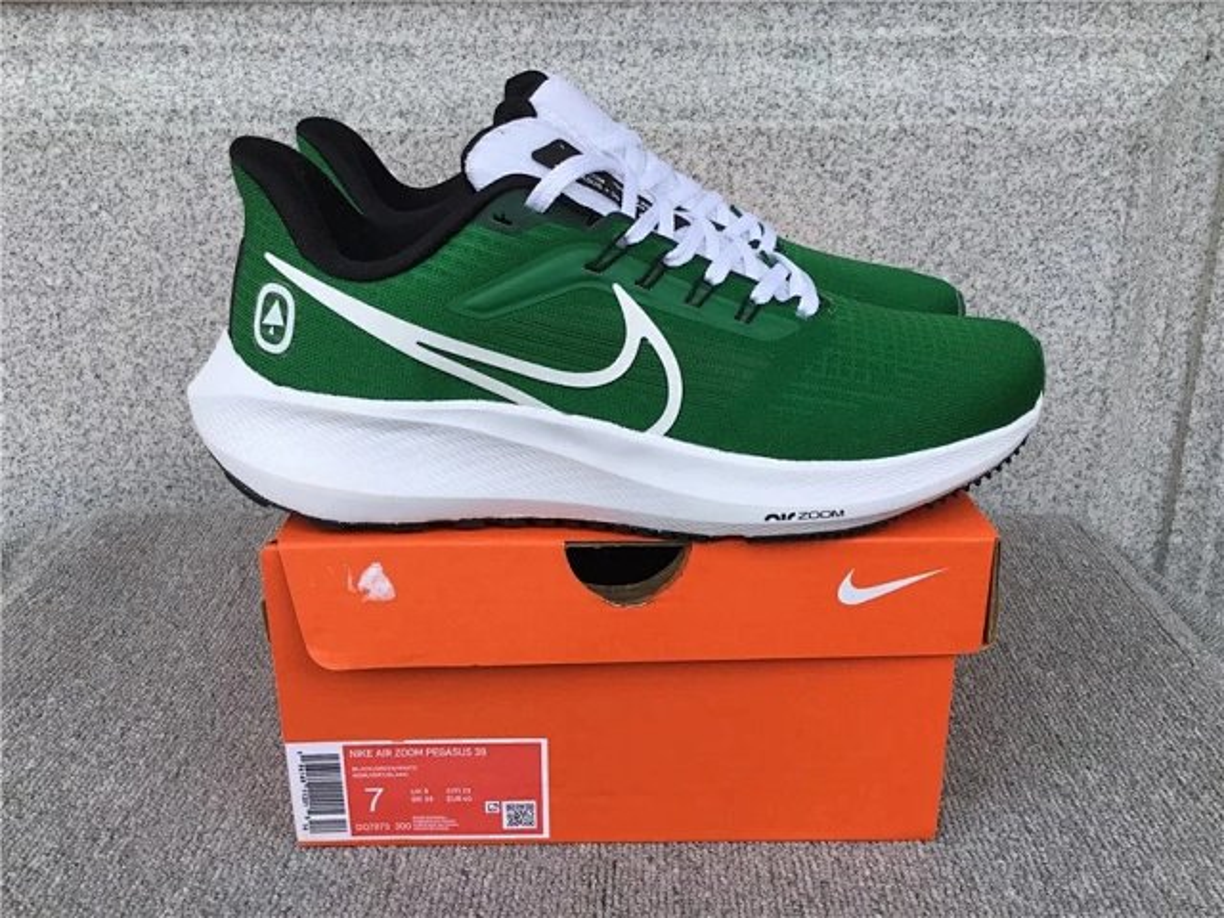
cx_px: 612
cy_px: 459
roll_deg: +1.1
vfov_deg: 45.4
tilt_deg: -19.0
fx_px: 1096
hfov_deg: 58.4
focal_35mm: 31
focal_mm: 3.3
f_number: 2.4
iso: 25
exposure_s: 1/438
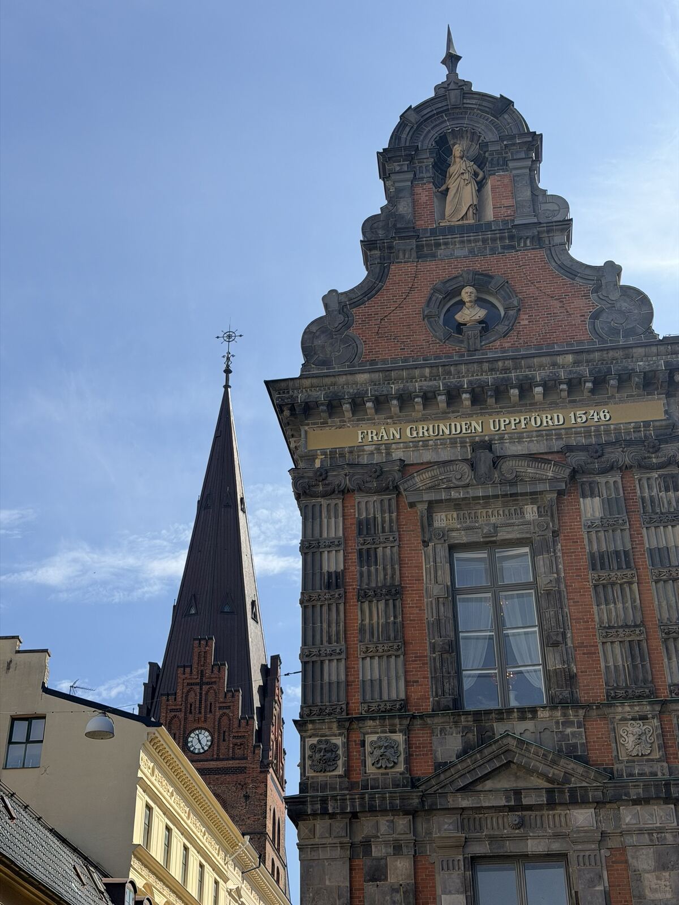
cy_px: 452
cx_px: 340
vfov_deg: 39.7
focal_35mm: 48
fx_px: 1255
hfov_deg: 30.3
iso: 64
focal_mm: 6.76
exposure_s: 1/4098
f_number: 1.78
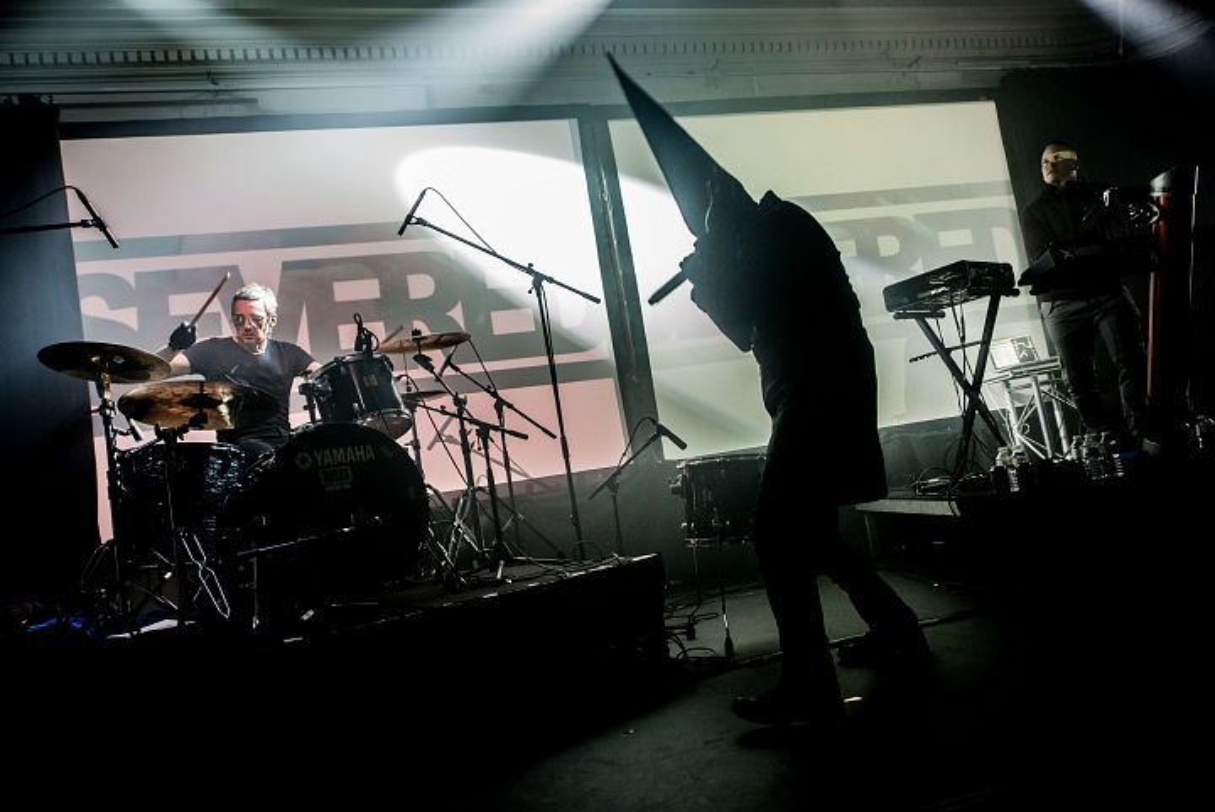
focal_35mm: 24
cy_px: 406
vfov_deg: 53.2
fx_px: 810
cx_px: 608
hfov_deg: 73.7
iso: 4000
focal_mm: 24
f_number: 2.8
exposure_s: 1/100
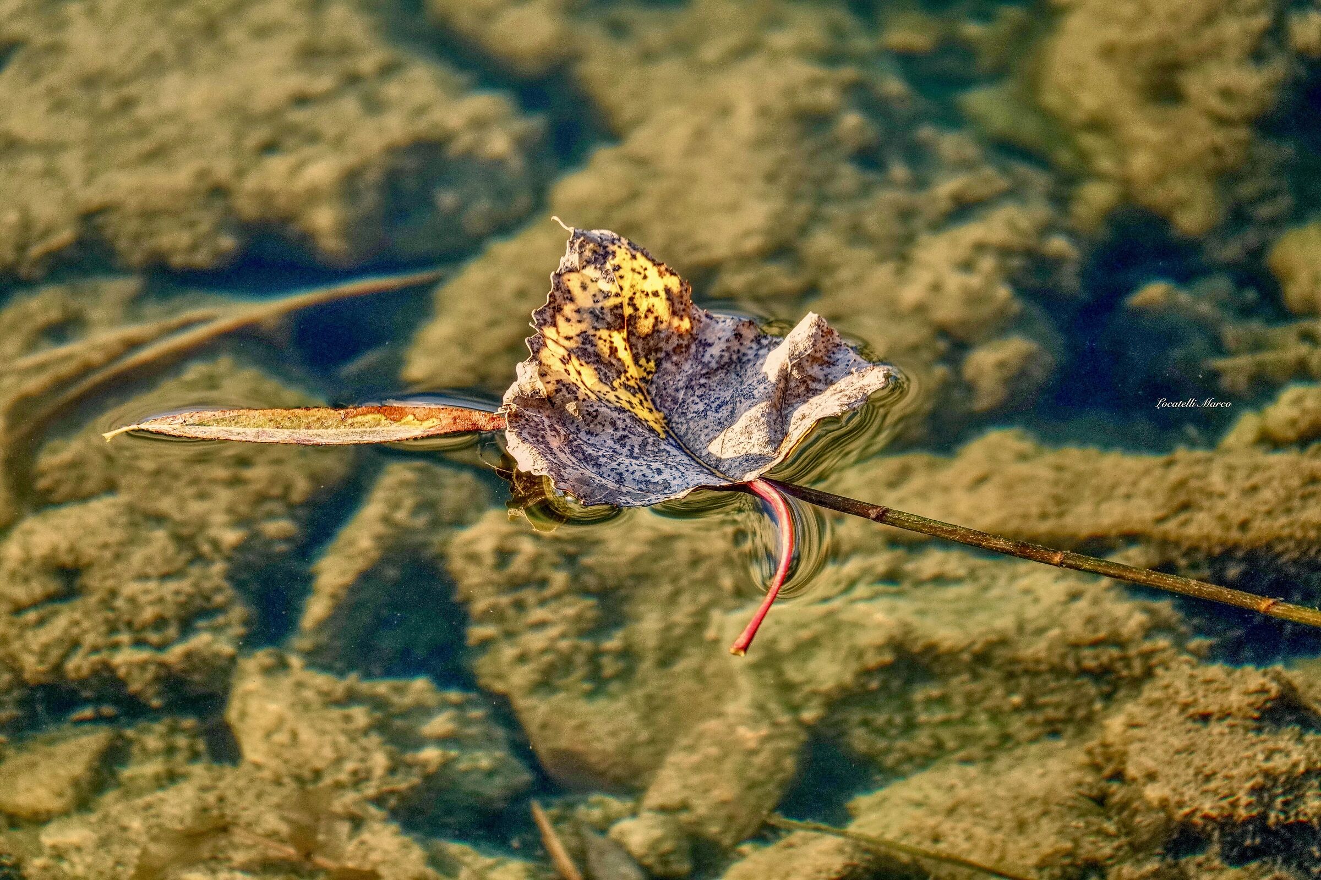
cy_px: 440
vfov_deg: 2.7
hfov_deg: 4.0
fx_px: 18970
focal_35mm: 517
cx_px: 660
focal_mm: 189.74
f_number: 4
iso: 250
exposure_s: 1/250
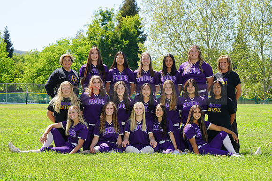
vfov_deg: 13.7
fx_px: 755
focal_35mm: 100
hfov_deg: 20.4
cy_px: 90
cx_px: 136
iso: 200
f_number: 10
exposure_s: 1/160
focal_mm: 100
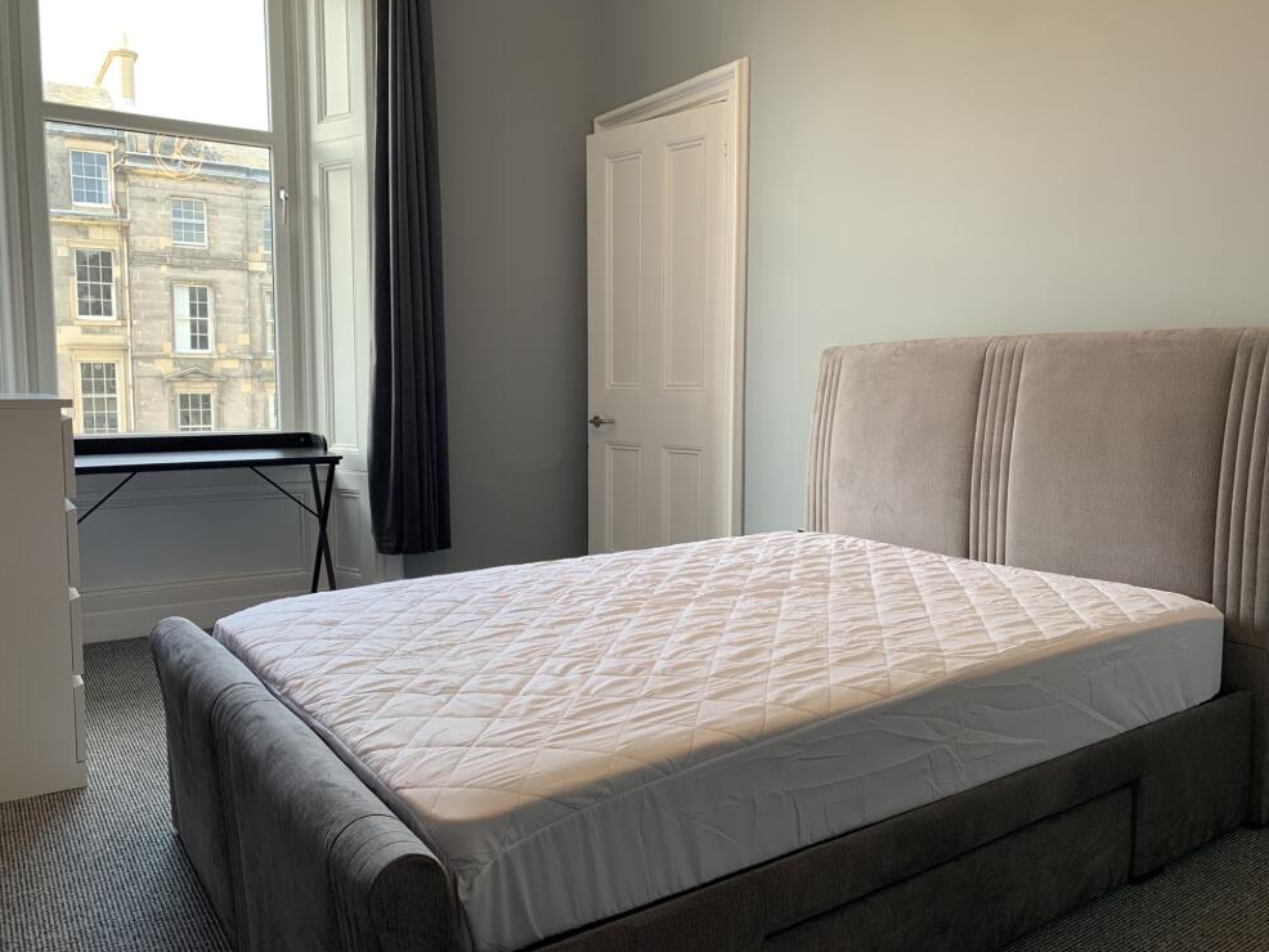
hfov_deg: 65.3
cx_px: 655
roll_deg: +1.2
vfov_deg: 51.4
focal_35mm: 27
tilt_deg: -4.4
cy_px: 482
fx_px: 990
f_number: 1.8
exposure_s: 1/121
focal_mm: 4.25
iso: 64
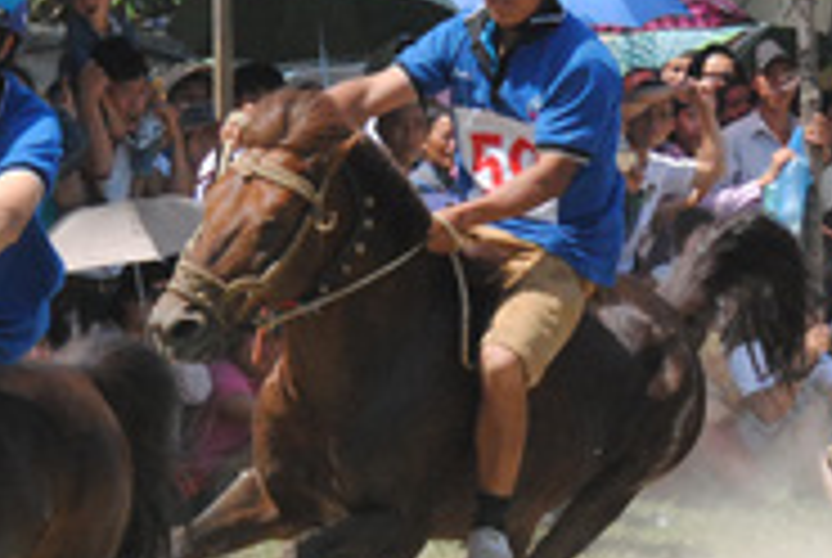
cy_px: 245
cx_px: 508
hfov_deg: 5.5
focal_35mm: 374
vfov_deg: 3.7
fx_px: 8657
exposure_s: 1/1000
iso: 800
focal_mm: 70
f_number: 10
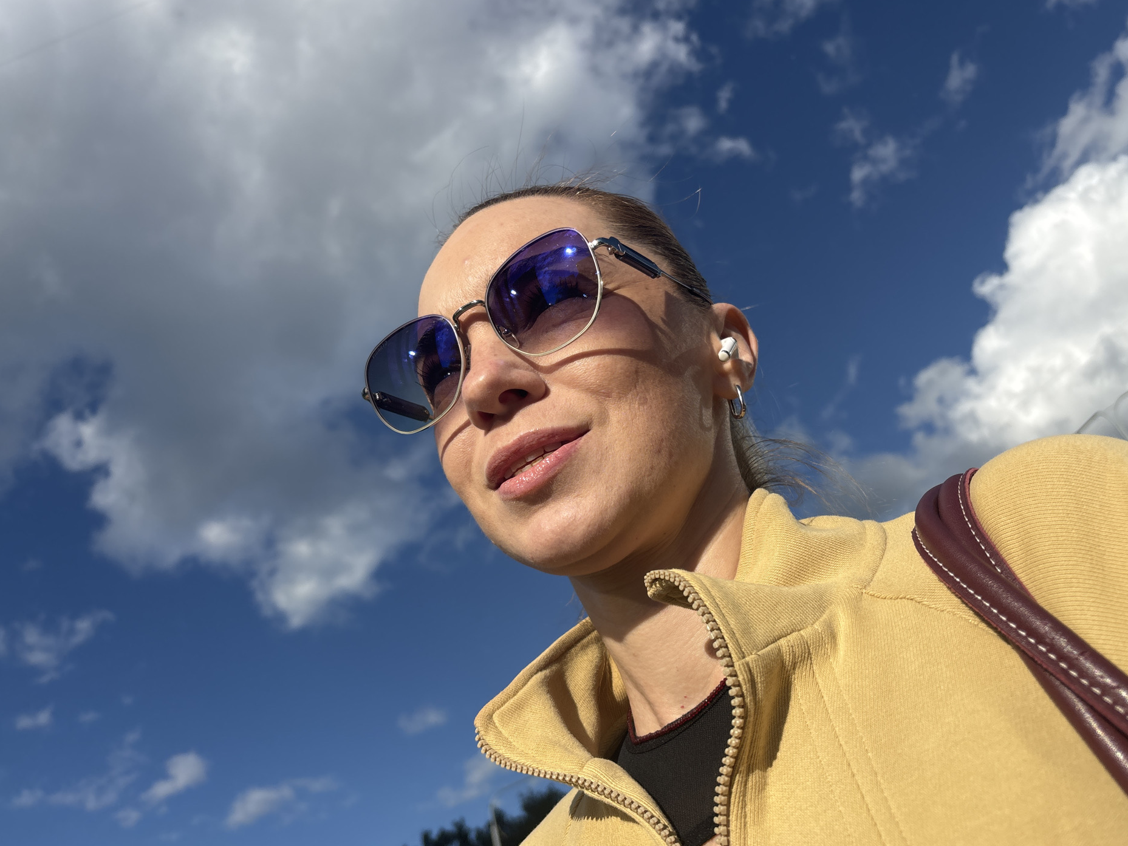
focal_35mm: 28
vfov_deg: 49.7
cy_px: 442
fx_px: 912
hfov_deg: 63.4
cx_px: 592
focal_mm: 5.96
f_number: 1.6
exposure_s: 1/4255
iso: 50
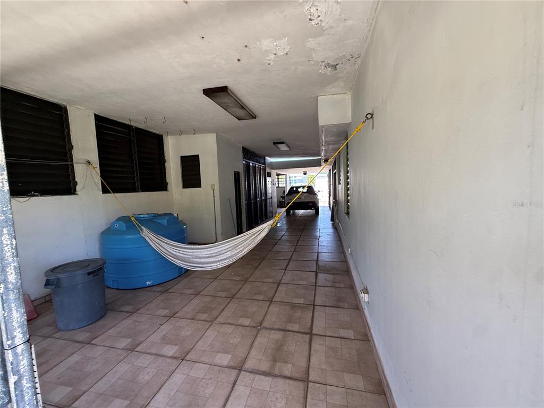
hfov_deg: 102.1
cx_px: 272
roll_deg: +3.3
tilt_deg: -12.1
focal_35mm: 14
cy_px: 204
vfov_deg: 85.7
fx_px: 220
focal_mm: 2.22
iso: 100
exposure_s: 1/99
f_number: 2.2
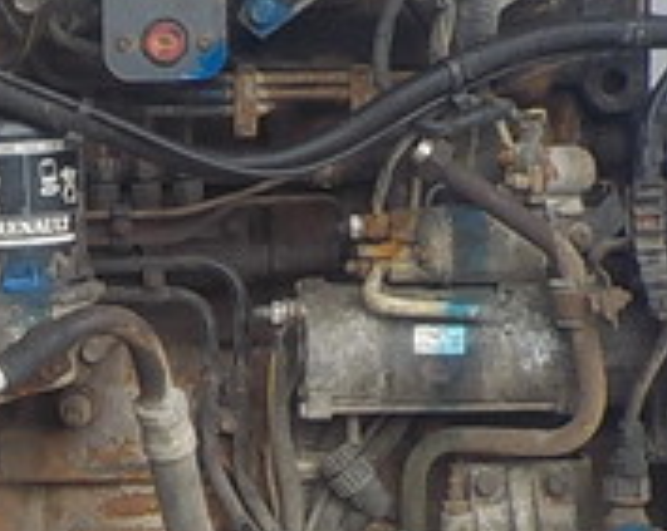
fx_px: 2089
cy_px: 335
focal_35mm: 106
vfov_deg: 14.5
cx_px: 64
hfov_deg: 17.9
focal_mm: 4.1
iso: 125
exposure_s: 1/40
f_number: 3.3
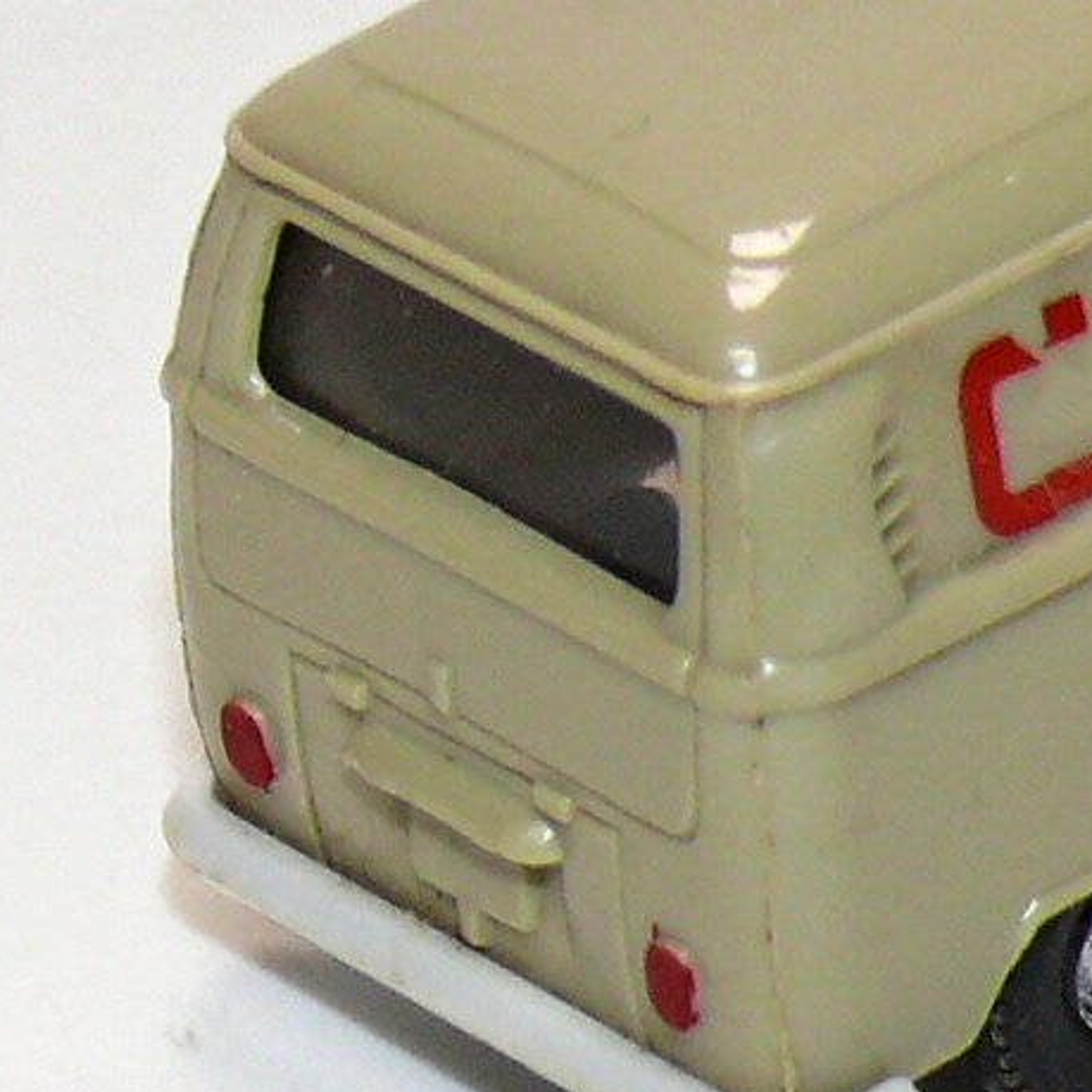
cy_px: 247
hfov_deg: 4.5
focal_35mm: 385
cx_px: 1385
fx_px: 13741
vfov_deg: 4.5
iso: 100
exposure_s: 1/30
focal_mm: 14.8
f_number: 4
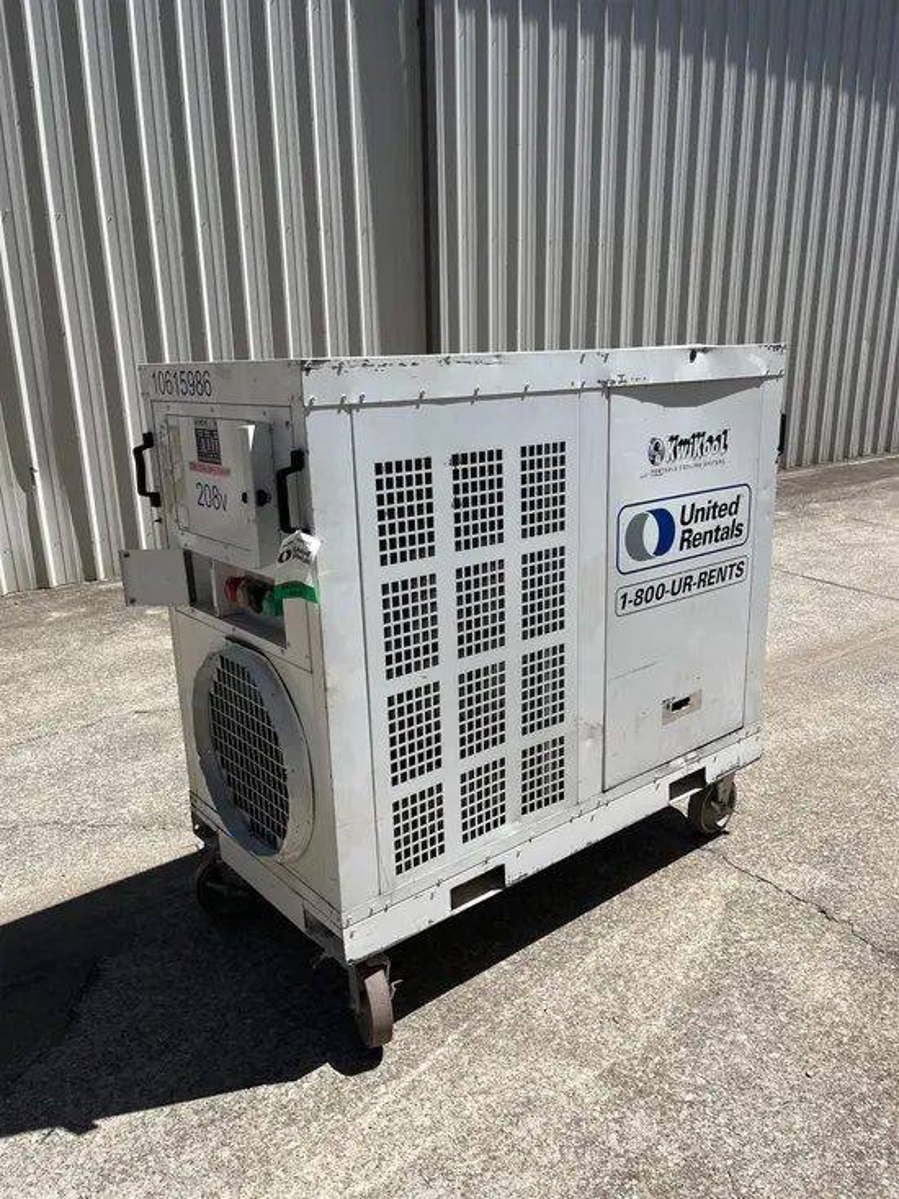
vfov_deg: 67.3
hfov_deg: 53.1
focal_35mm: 26
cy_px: 600
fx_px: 900
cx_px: 450
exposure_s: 1/4854
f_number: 1.6
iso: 50
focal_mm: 5.1
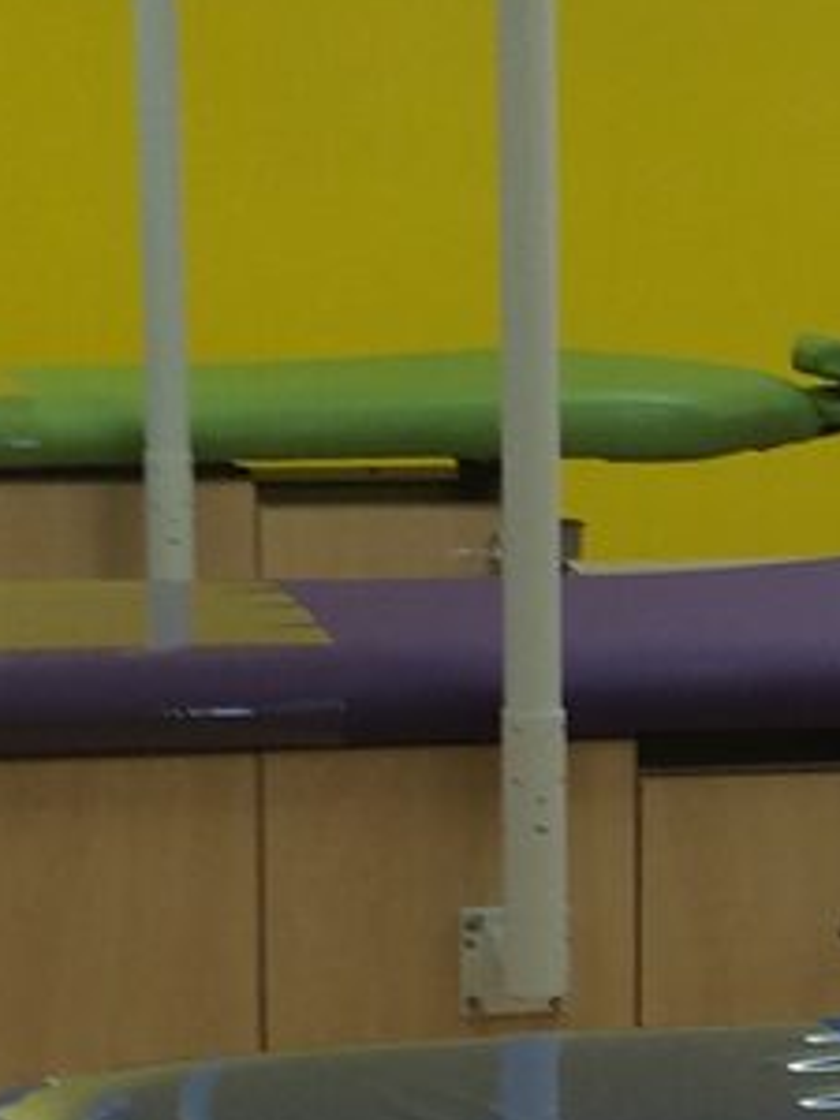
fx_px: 5177
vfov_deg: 12.3
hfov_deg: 8.7
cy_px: 907
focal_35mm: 160
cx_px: 1803
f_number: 2.2
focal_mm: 4.12
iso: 40
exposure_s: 1/60
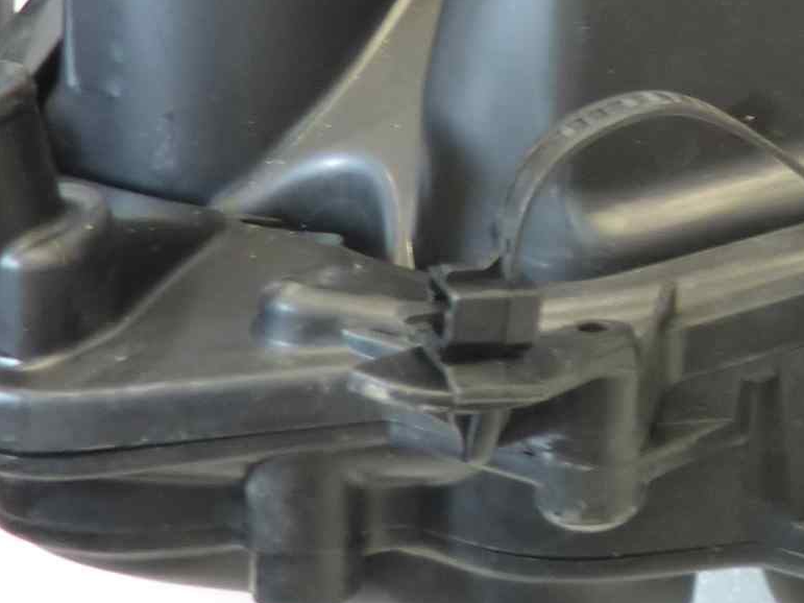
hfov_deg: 20.5
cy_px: 30
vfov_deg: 17.4
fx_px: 1927
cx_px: 1166
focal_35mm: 83
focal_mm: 4.1
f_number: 3.3
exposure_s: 1/8
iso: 125
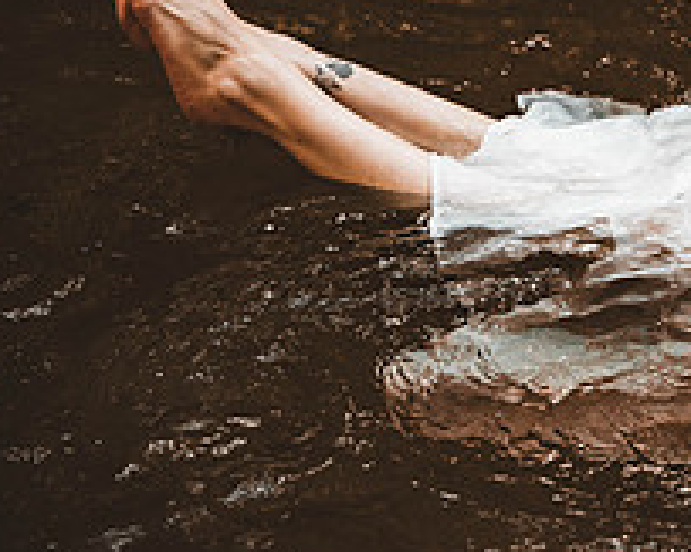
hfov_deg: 10.1
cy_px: 171
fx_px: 3822
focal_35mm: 187
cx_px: 904
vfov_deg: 8.3
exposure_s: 1/400
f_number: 2.8
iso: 1000
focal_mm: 70
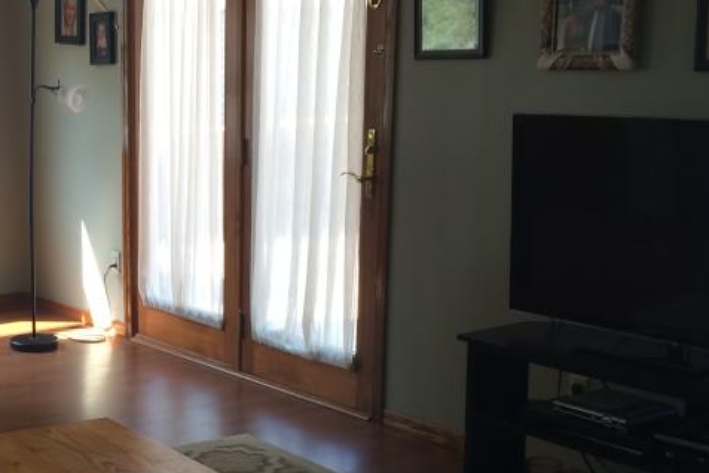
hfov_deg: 28.4
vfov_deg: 20.1
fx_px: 1319
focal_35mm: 67
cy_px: 369
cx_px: 15
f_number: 2.2
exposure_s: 1/30
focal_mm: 4.12
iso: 40
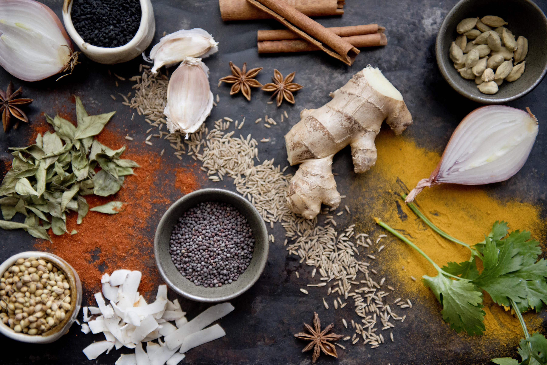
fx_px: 882
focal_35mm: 58
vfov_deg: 23.4
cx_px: 274
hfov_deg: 34.5
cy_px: 182
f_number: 2.8
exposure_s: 1/400
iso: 1250
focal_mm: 58
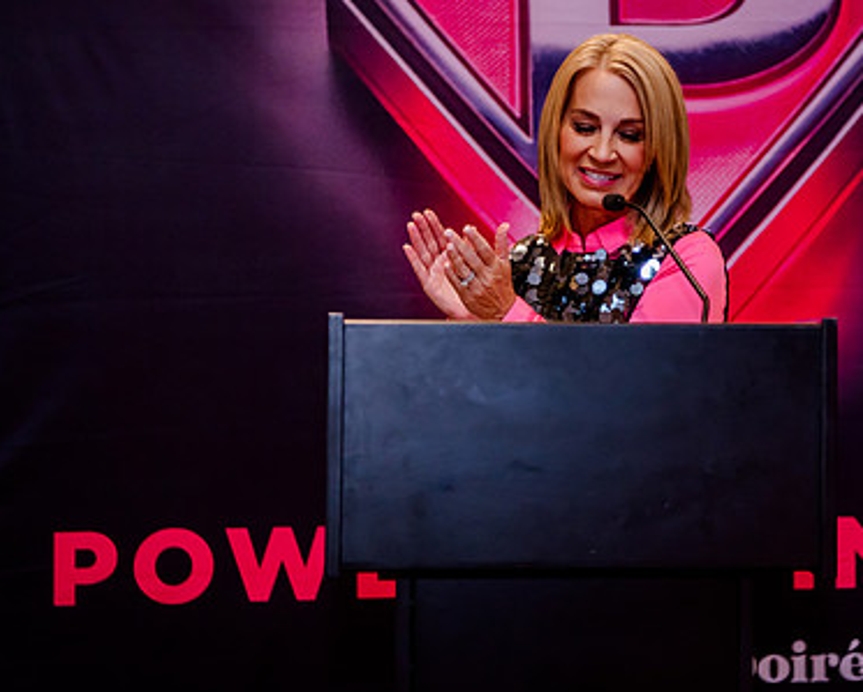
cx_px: 629
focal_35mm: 93
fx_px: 2377
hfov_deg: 20.4
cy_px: 259
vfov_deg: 16.5
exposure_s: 1/200
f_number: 2.8
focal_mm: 62
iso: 2500
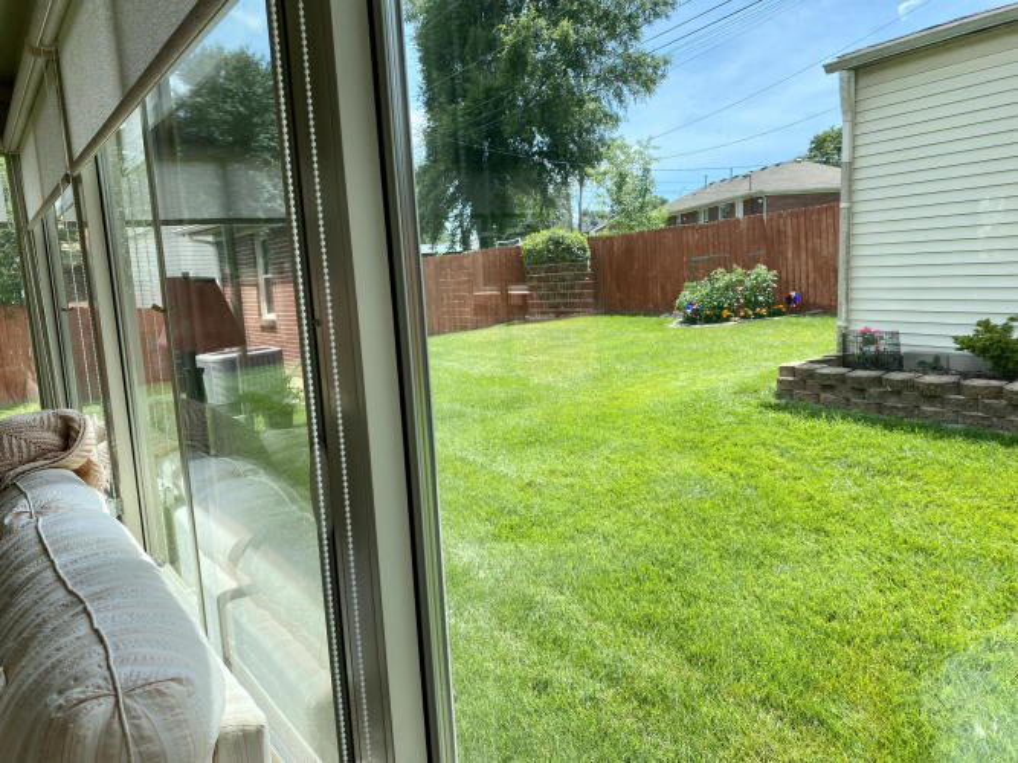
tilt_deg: -7.1
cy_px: 382
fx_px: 764
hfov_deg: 67.3
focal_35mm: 26
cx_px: 509
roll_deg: +3.2
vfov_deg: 53.0
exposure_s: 1/658
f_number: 1.8
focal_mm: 4.25
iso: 32
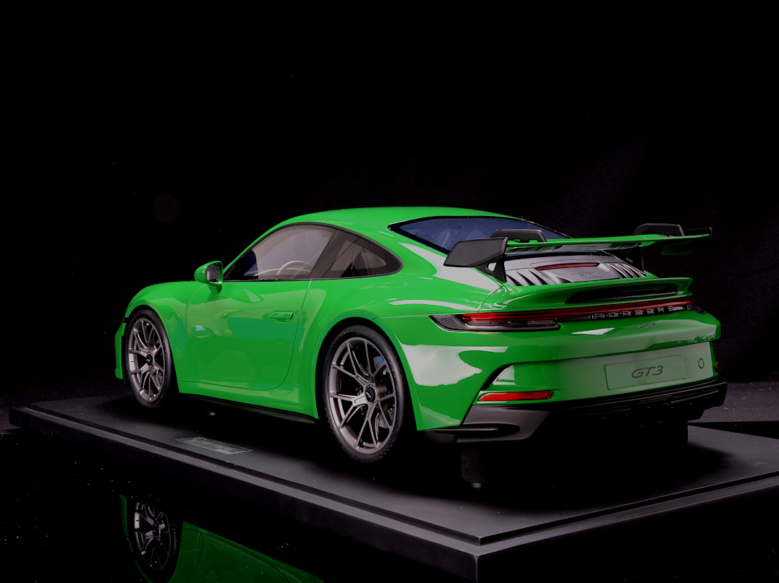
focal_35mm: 56
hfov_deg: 34.4
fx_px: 1260
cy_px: 294
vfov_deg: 26.1
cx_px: 401
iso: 800
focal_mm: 34
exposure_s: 1/2
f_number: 20
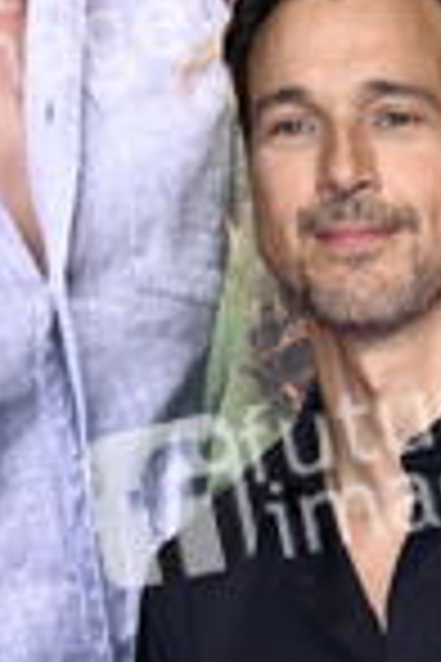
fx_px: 4593
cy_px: 707
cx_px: 446
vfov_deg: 8.2
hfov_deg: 5.5
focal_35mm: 250
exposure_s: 1/250
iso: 1250
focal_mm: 92
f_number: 5.6
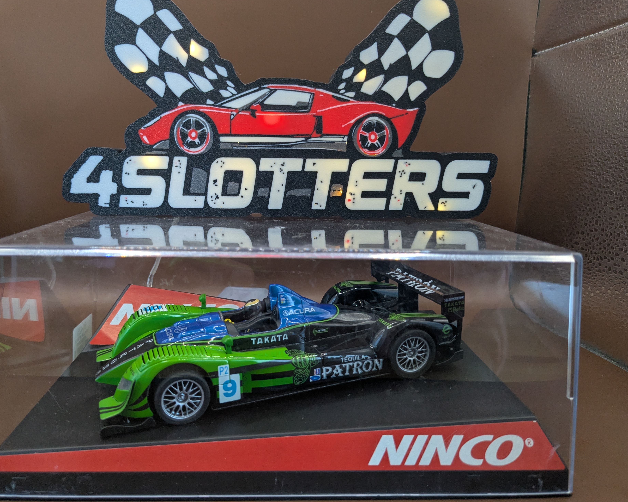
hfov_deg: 60.4
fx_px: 539
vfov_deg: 50.0
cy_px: 244
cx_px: 295
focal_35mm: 29
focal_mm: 4.38
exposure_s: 1/50
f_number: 1.73
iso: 158
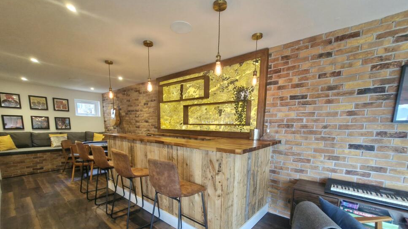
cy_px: 153
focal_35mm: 15
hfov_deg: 103.0
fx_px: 162
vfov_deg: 68.5
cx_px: 203
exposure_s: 1/50
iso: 320
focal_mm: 1.74
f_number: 2.2
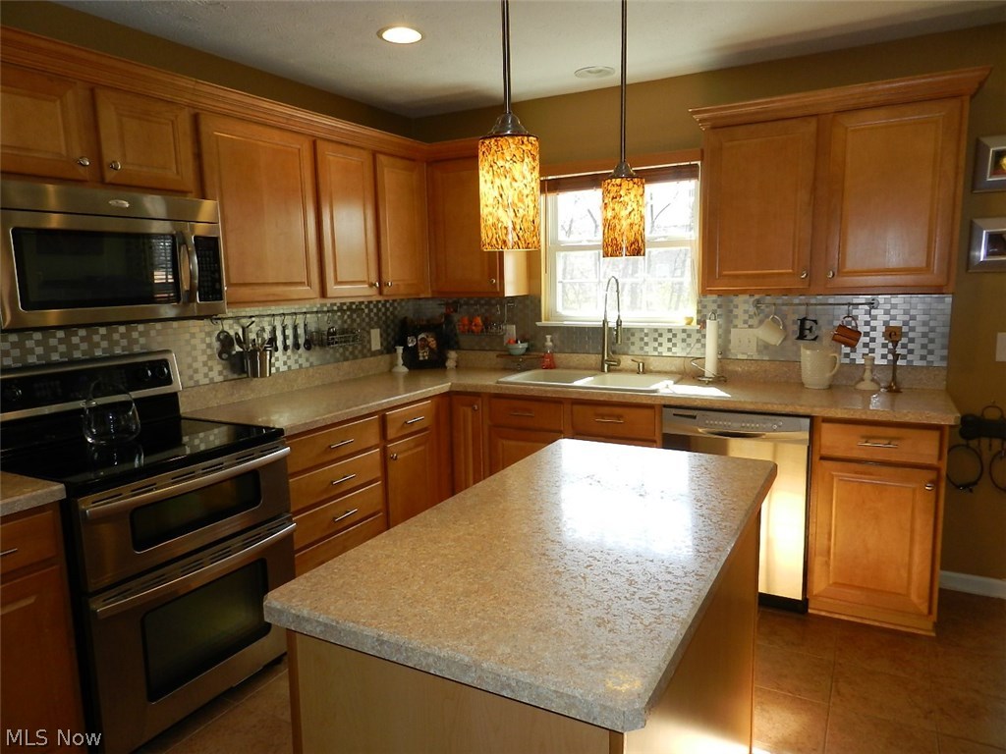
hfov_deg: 73.9
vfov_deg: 58.9
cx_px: 503
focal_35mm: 23
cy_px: 377
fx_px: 668
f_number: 3.4
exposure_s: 1/60
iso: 160
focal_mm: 4
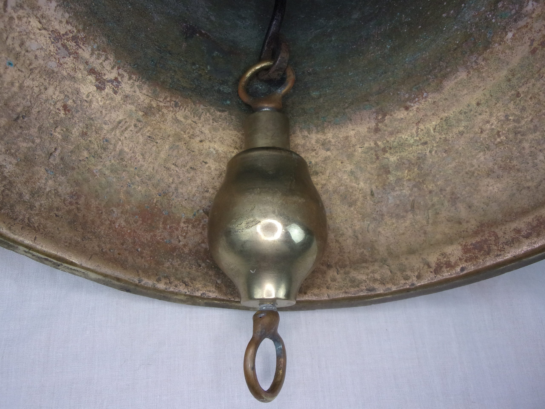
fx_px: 441
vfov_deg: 49.7
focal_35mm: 28
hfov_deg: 63.4
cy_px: 204
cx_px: 272
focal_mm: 5.1
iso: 199
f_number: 3.9
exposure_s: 1/125
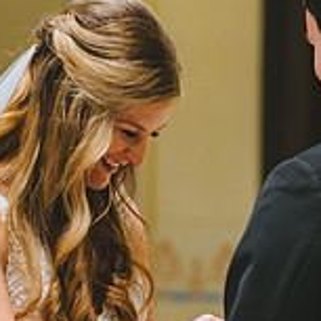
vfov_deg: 2.7
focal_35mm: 645
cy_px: 234
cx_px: 214
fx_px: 6767
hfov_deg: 2.7
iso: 1250
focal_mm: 200
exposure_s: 1/125
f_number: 4.5
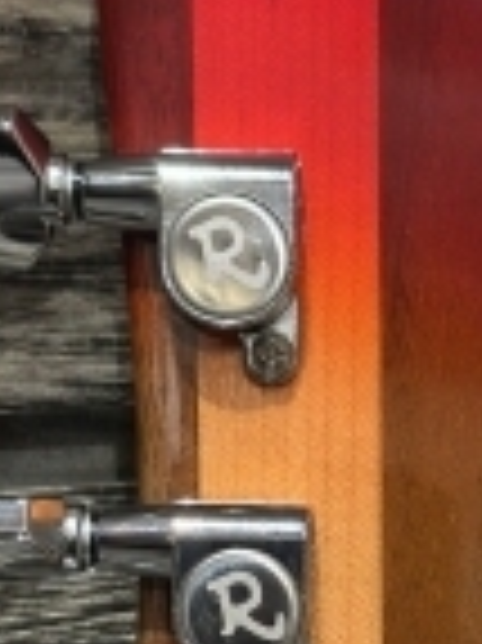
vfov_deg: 14.4
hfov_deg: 11.0
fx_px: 2492
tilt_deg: -9.8
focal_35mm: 134
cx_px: 455
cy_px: 707
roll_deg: -0.4
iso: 200
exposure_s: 1/60
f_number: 1.78
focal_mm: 6.86
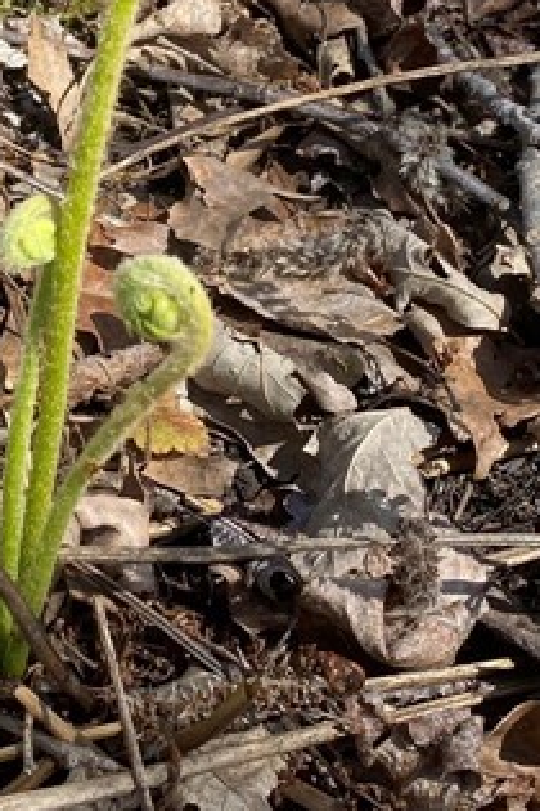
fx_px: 1980
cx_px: 72
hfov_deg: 15.4
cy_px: 239
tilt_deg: -41.1
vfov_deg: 23.0
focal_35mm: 88
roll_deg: +0.0
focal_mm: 4.25
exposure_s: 1/852
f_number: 1.8
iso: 32
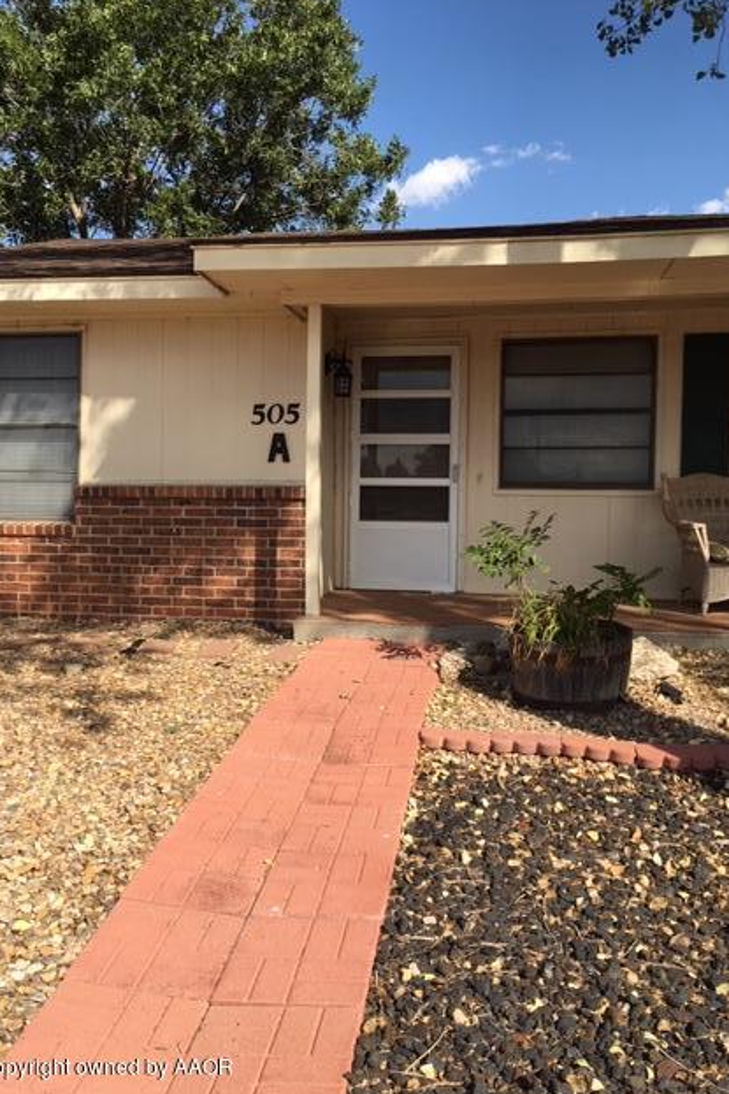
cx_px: 323
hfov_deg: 42.2
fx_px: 942
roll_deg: -0.7
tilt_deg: -0.6
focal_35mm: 31
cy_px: 548
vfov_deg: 60.3
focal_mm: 4.15
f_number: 2.2
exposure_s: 1/1148
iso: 25
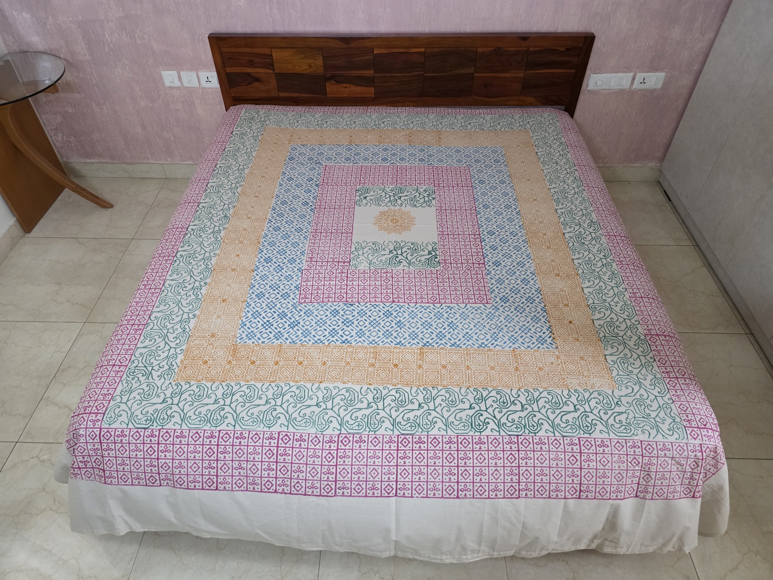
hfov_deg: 73.9
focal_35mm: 23
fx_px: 514
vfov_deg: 58.9
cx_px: 386
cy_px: 290
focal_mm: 6.3
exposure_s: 1/100
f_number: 1.7
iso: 800
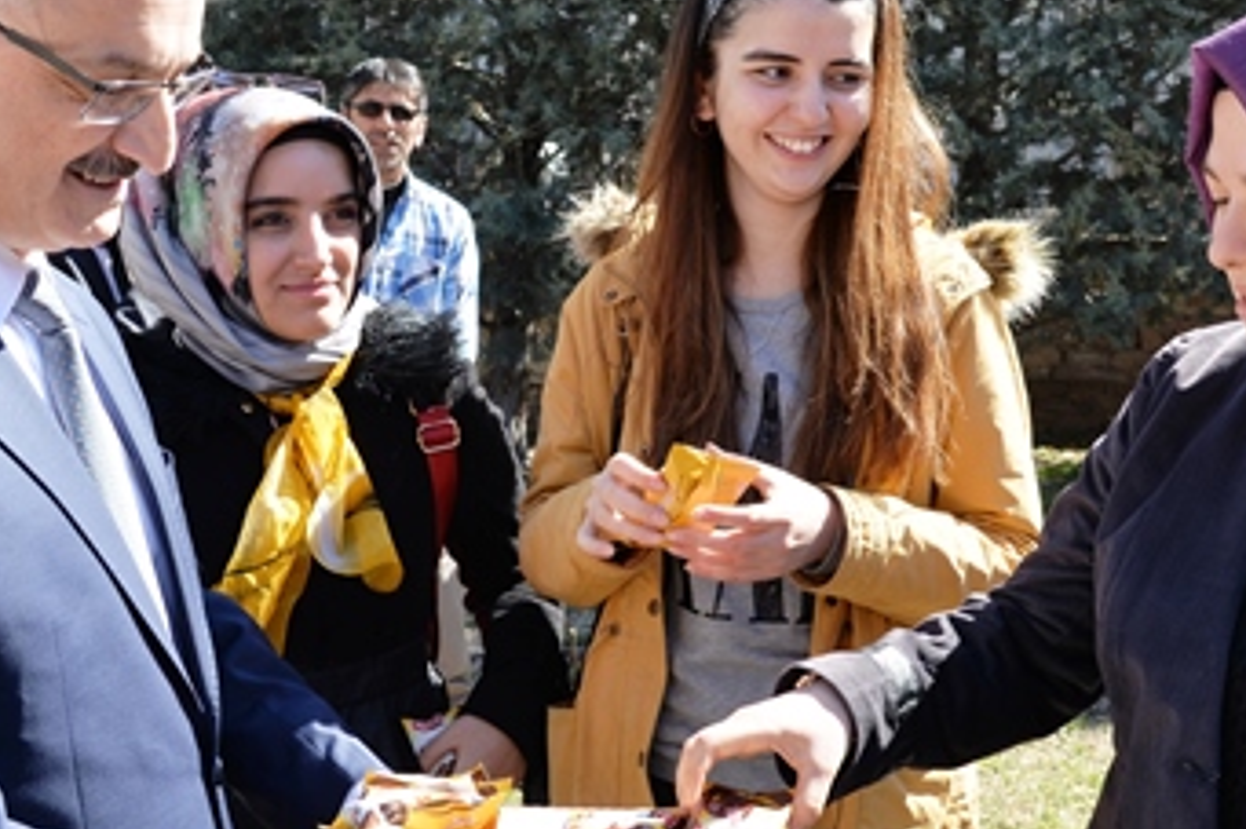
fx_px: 1557
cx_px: 745
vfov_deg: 29.7
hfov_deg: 43.4
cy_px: 528
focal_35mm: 45
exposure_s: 1/200
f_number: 7.1
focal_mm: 24
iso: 200
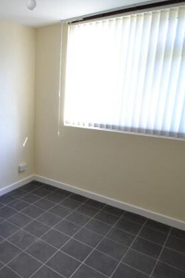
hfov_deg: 43.4
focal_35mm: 28
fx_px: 216
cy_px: 139
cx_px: 28
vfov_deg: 65.5
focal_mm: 12
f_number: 5
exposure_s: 1/100
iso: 400
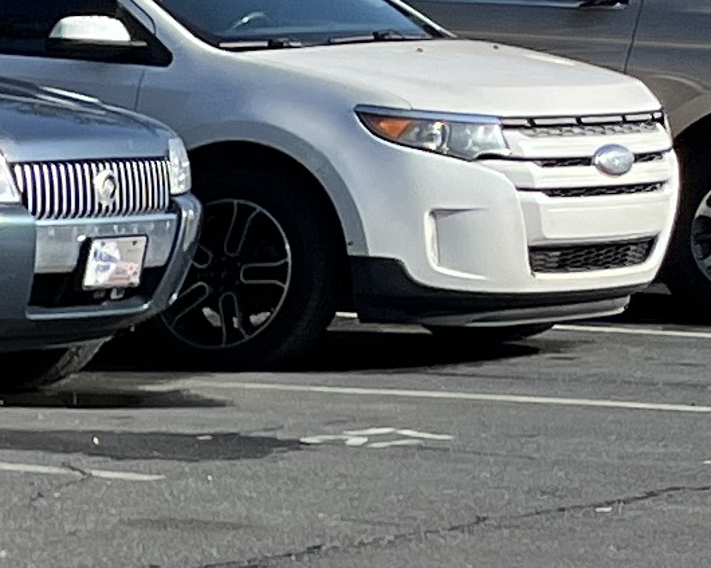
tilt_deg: -18.1
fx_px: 4061
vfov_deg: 7.4
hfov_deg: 7.5
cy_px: 1452
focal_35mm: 193
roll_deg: +1.9
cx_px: -1973
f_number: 1.6
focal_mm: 5.1
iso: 50
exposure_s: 1/4651
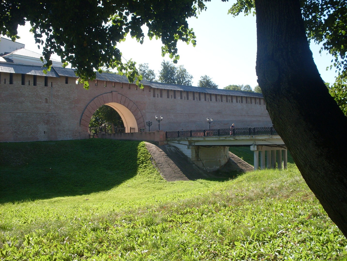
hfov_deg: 49.0
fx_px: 381
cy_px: 130
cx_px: 174
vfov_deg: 37.7
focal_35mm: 38
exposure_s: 1/90
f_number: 8.4
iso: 80
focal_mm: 6.3
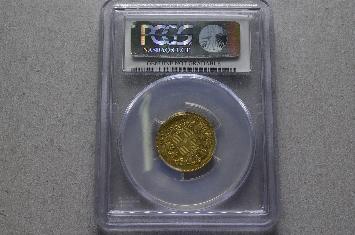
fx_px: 541
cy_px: 114
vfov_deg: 24.5
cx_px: 185
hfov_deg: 36.3
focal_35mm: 55
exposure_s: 1/250
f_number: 14
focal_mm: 34
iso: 400
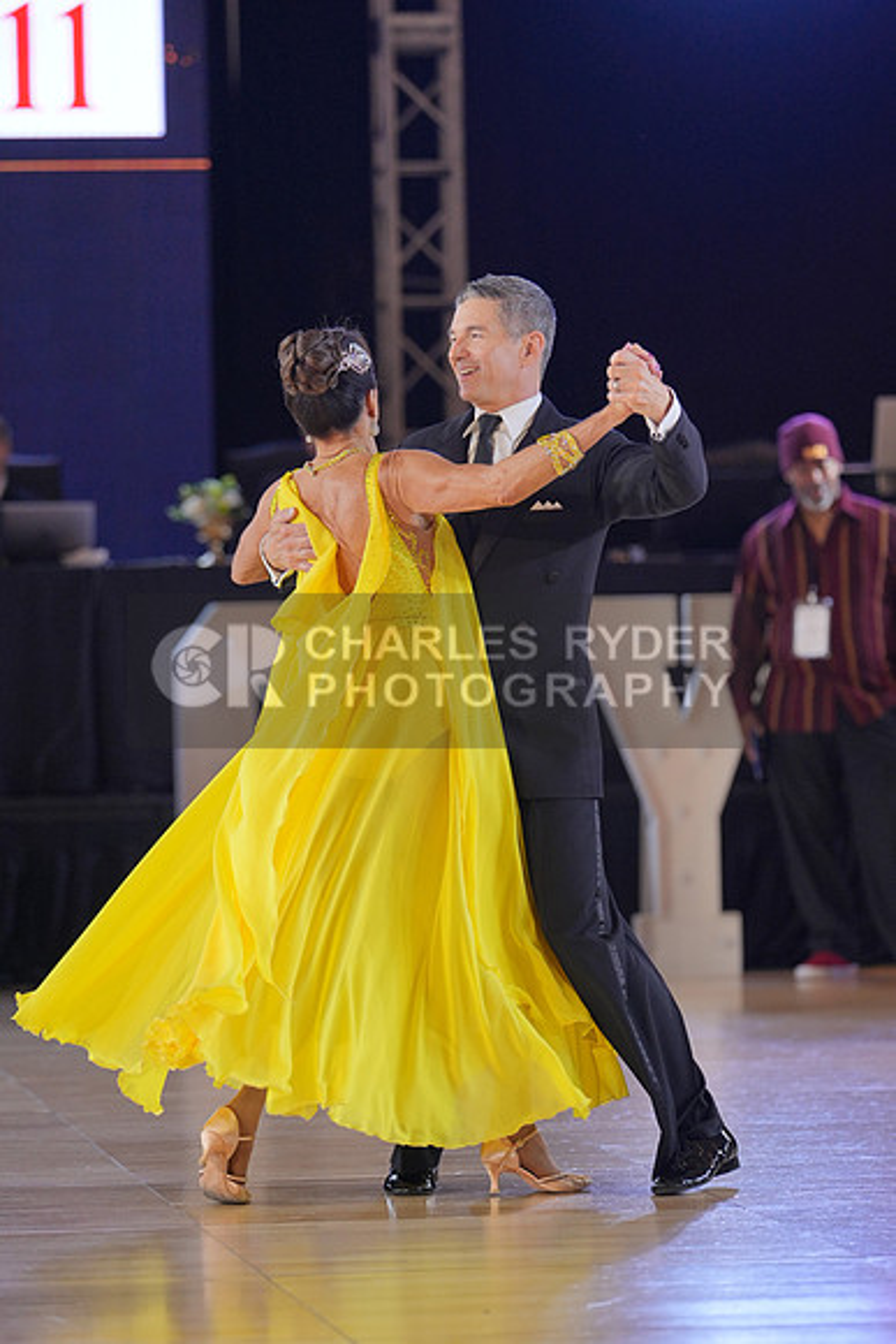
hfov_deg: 8.6
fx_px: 5932
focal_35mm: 159
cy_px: 672
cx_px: 448
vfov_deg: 12.9
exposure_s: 1/500
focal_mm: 106
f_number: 2
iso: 800
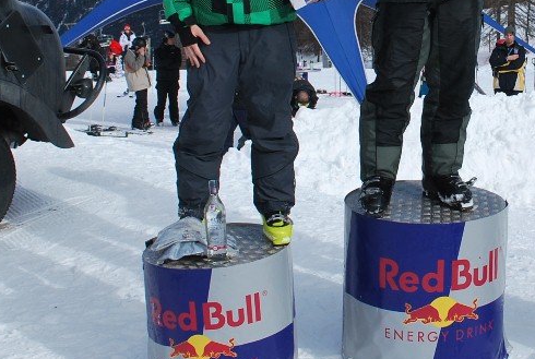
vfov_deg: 17.3
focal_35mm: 78
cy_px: 29
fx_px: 1162
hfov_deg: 25.3
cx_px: 462
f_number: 9
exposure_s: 1/320
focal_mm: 22
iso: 100
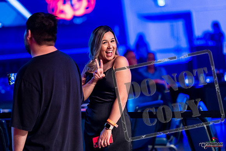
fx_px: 942
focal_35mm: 150
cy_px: 76
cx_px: 113
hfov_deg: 13.7
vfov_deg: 9.2
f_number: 2.8
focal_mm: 150
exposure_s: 1/125
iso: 4000
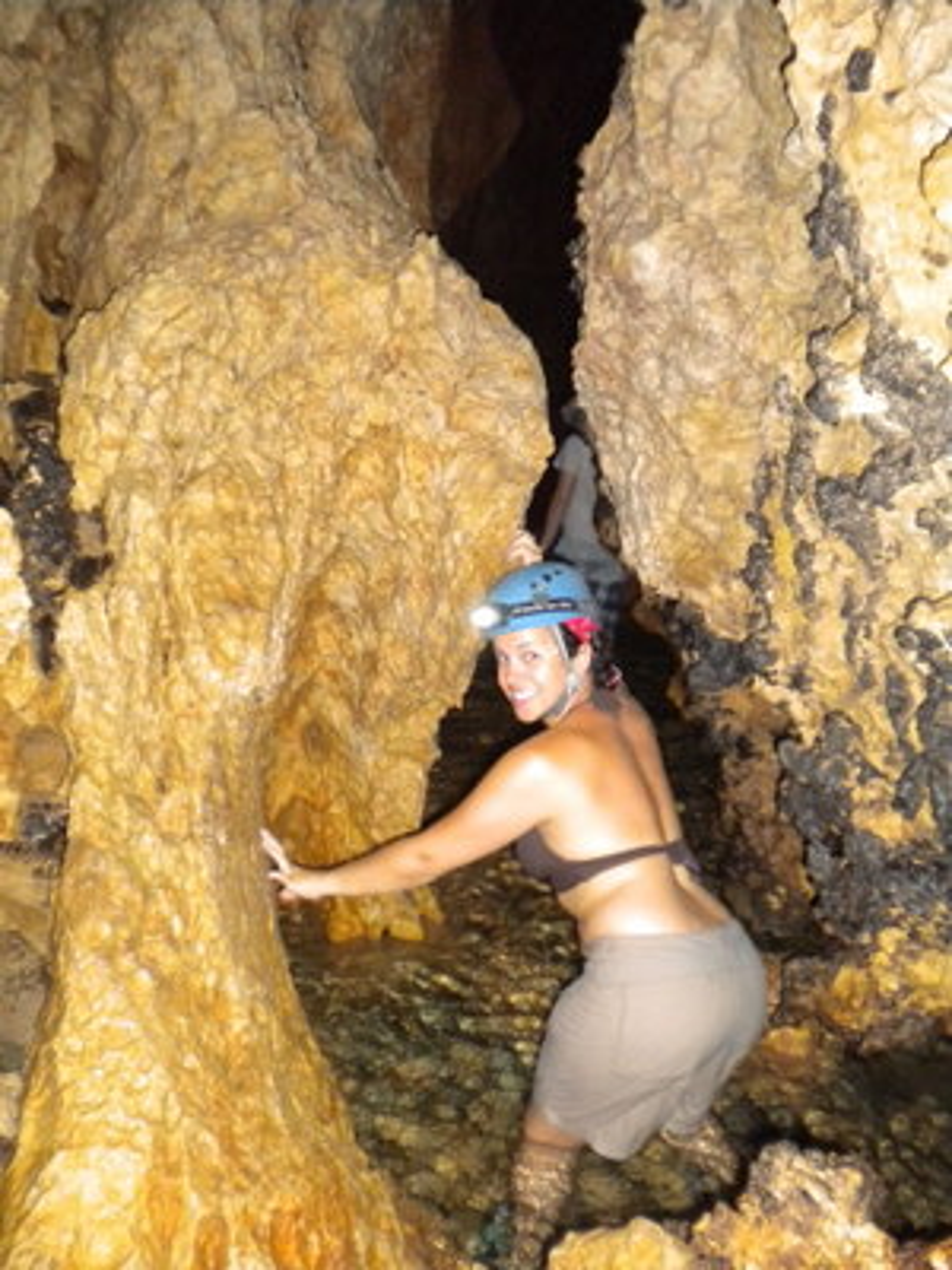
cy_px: 635
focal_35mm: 35
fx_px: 1283
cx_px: 476
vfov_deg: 52.6
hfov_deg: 40.7
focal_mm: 6.3
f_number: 3.1
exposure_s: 1/30
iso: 634
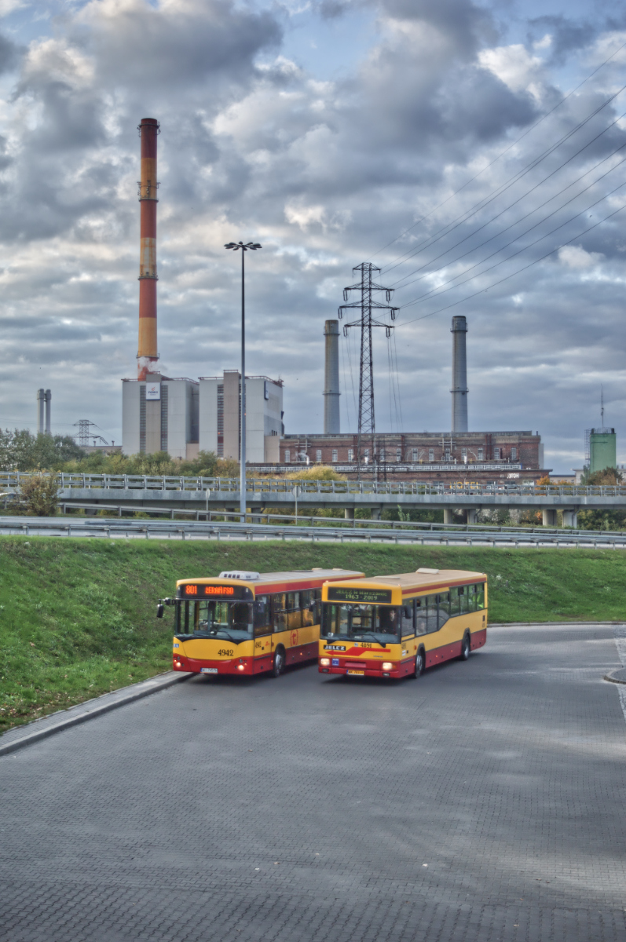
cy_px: 471
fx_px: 1334
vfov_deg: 38.9
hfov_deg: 26.4
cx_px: 313
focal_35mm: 51
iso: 100
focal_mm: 34
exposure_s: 1/320
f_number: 5
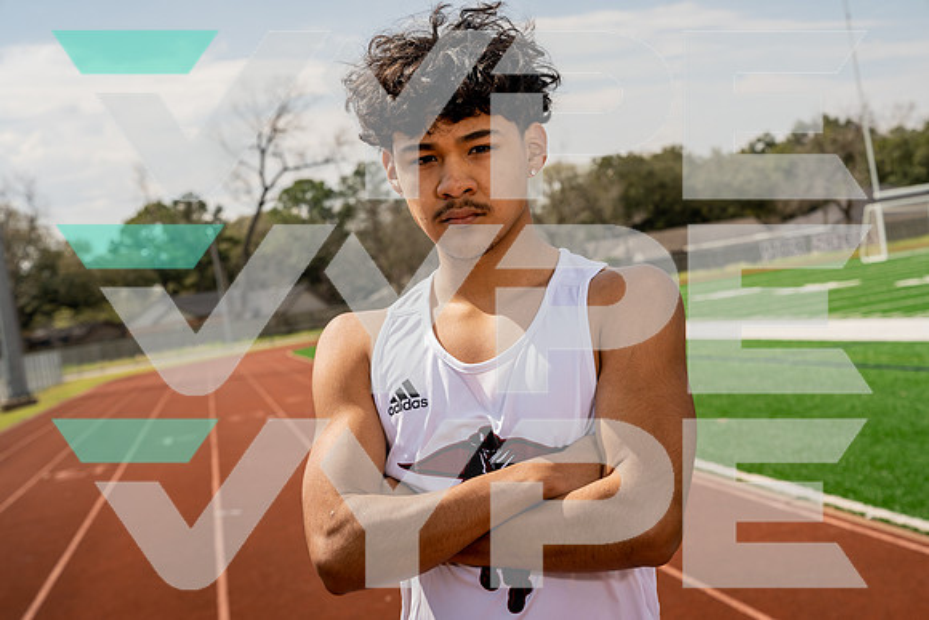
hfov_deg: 30.5
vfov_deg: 20.6
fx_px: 1703
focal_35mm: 66
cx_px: 464
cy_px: 310
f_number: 8
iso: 100
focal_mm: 66
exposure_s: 1/250
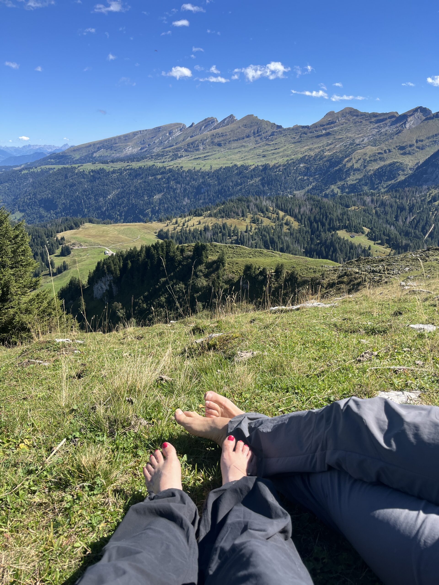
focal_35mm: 26
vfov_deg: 67.3
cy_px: 292
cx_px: 220
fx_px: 440
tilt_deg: -18.6
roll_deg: -0.9
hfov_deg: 53.1
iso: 50
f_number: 1.6
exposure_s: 1/2222
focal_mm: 5.1
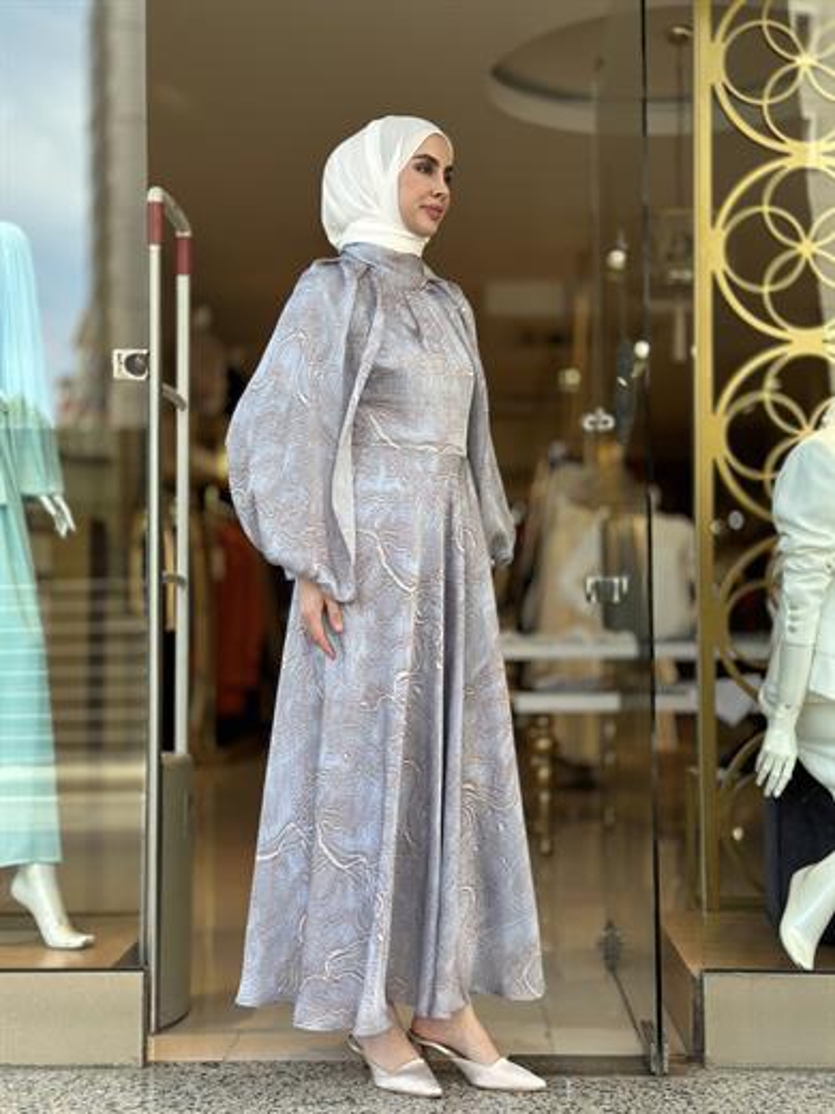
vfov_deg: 39.7
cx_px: 418
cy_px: 557
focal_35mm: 48
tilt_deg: +2.8
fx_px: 1544
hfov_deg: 30.3
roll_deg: -0.2
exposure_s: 1/480
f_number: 1.78
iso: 80
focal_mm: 6.86
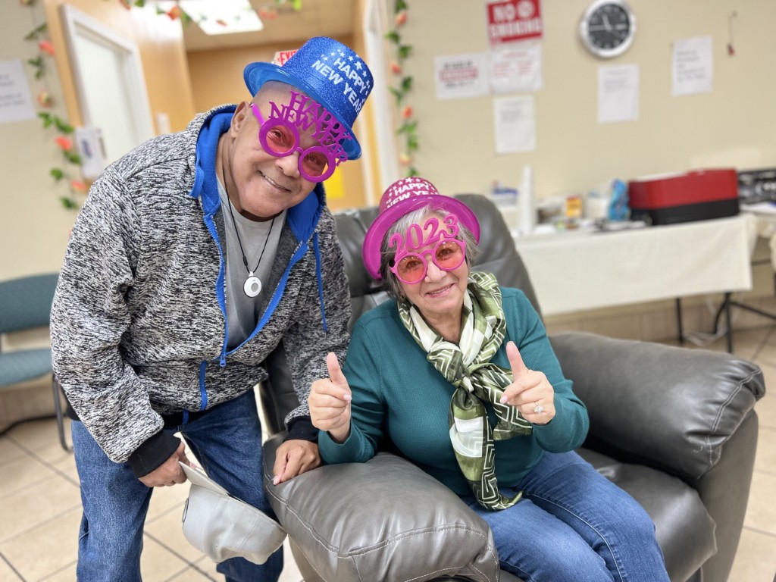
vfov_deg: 53.1
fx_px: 583
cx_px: 388
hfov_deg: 67.3
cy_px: 291
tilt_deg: -12.5
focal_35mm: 26
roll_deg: +6.7
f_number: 1.5
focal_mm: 5.7
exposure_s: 1/73
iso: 125
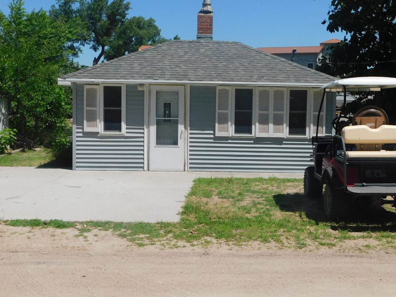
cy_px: 154
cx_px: 218
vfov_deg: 33.6
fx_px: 492
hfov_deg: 43.8
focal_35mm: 43
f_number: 7
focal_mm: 6.3
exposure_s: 1/500
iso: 125
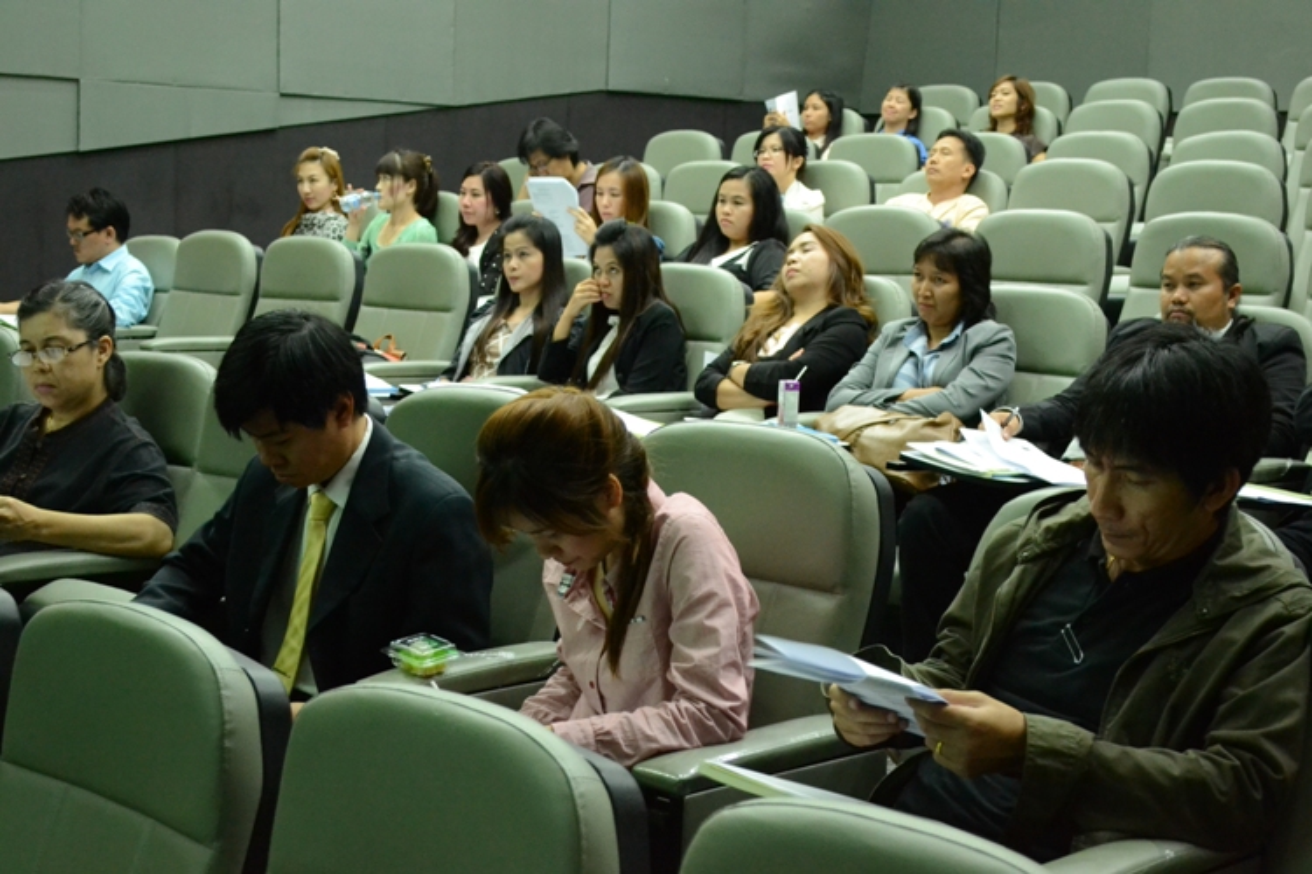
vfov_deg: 23.8
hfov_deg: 35.1
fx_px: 2077
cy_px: 437
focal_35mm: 57
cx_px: 656
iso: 3200
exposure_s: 1/30
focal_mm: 38
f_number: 5
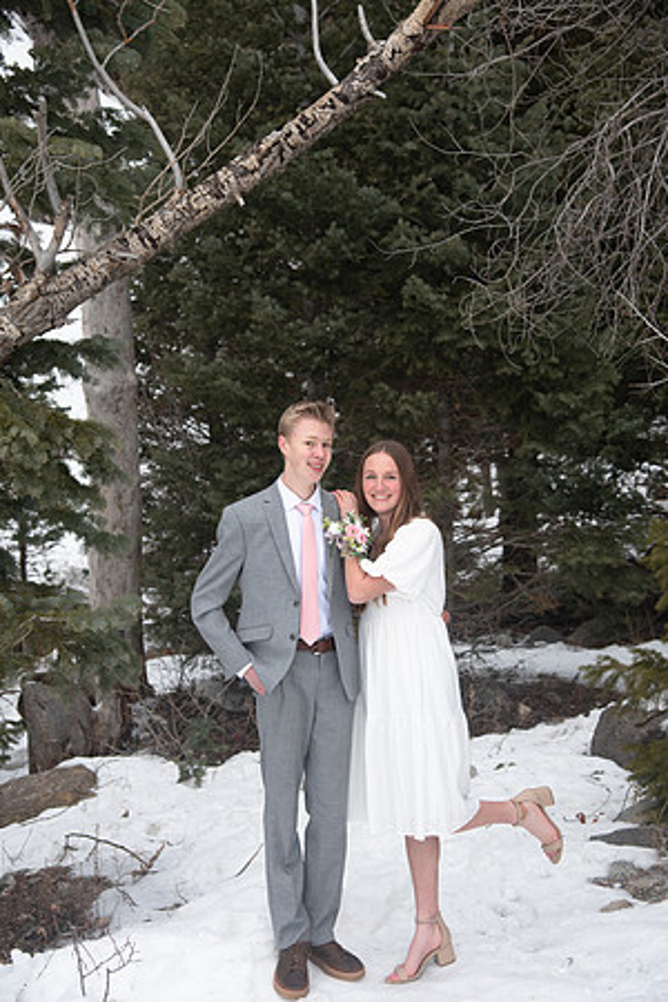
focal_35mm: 52
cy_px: 501
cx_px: 334
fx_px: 1447
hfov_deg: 26.0
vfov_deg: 38.2
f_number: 5
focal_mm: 52
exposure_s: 1/125
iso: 320
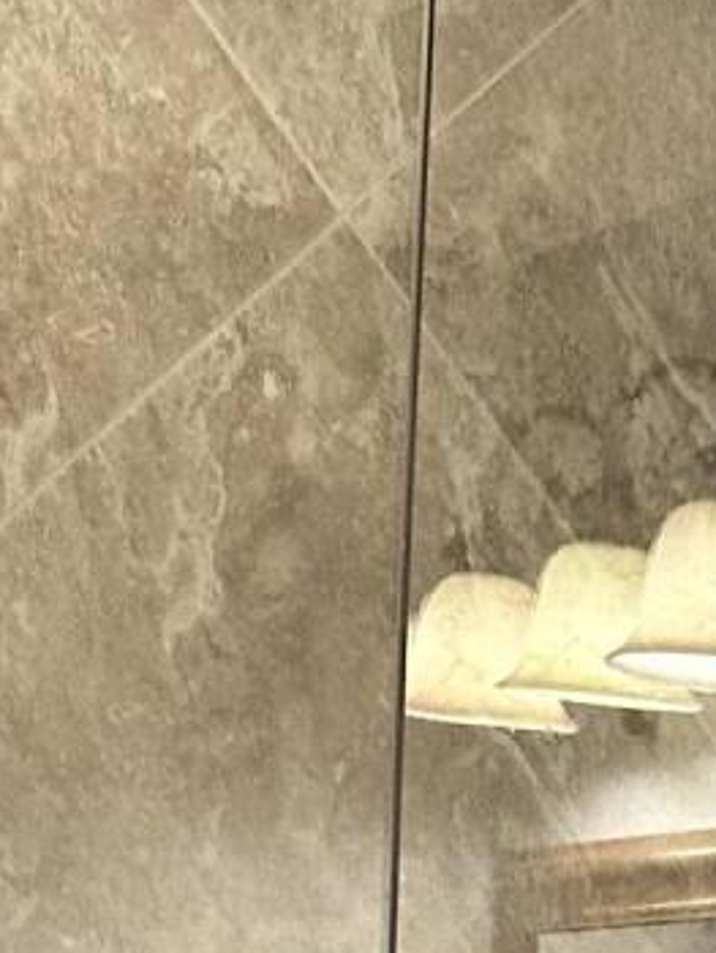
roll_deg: -5.1
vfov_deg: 12.2
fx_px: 3774
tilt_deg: -12.3
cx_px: 966
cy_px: 2097
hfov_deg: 10.6
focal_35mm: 137
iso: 320
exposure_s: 1/60
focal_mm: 6.86
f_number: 1.78
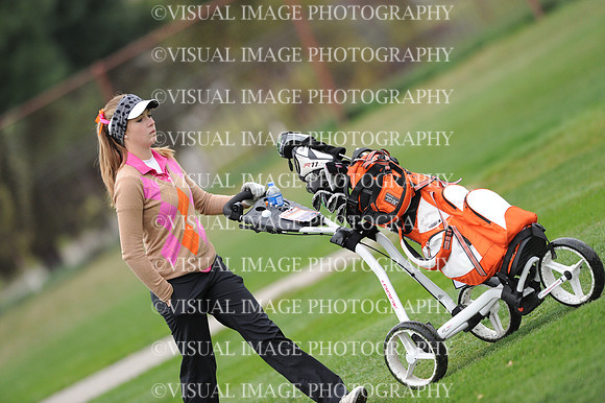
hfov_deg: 5.2
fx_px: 6718
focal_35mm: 400
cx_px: 302
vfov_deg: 3.4
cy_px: 202
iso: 1600
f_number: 4
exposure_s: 1/2000
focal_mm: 400
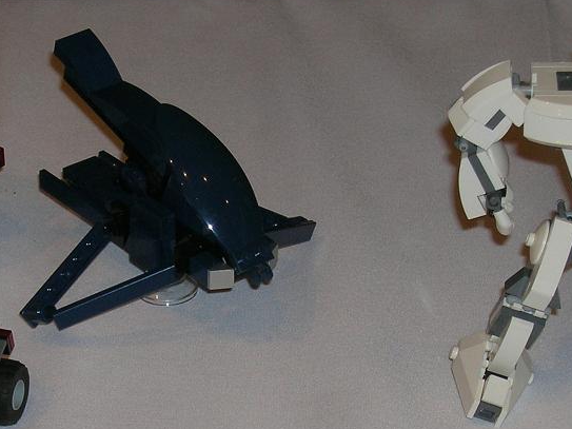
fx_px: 2131
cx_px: 188
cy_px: 332
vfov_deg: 11.5
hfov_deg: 15.3
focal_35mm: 129
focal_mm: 9
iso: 50
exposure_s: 1/60.1
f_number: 3.4
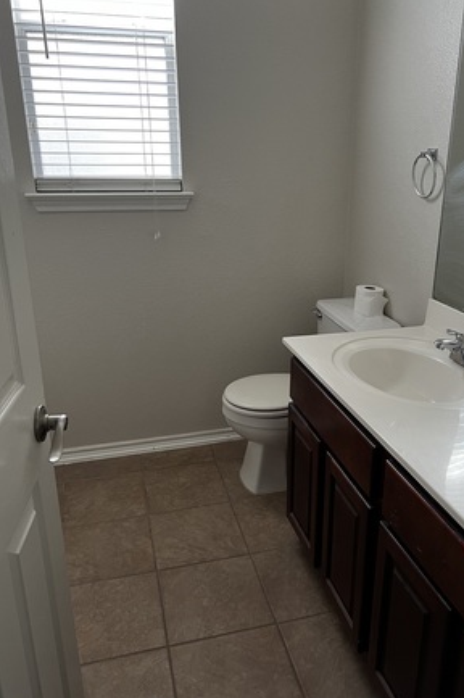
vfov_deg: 62.0
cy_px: 355
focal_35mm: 30
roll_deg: -0.5
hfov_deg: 43.5
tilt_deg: -20.2
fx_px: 581
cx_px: 261
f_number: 1.5
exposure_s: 1/60
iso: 160
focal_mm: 5.7
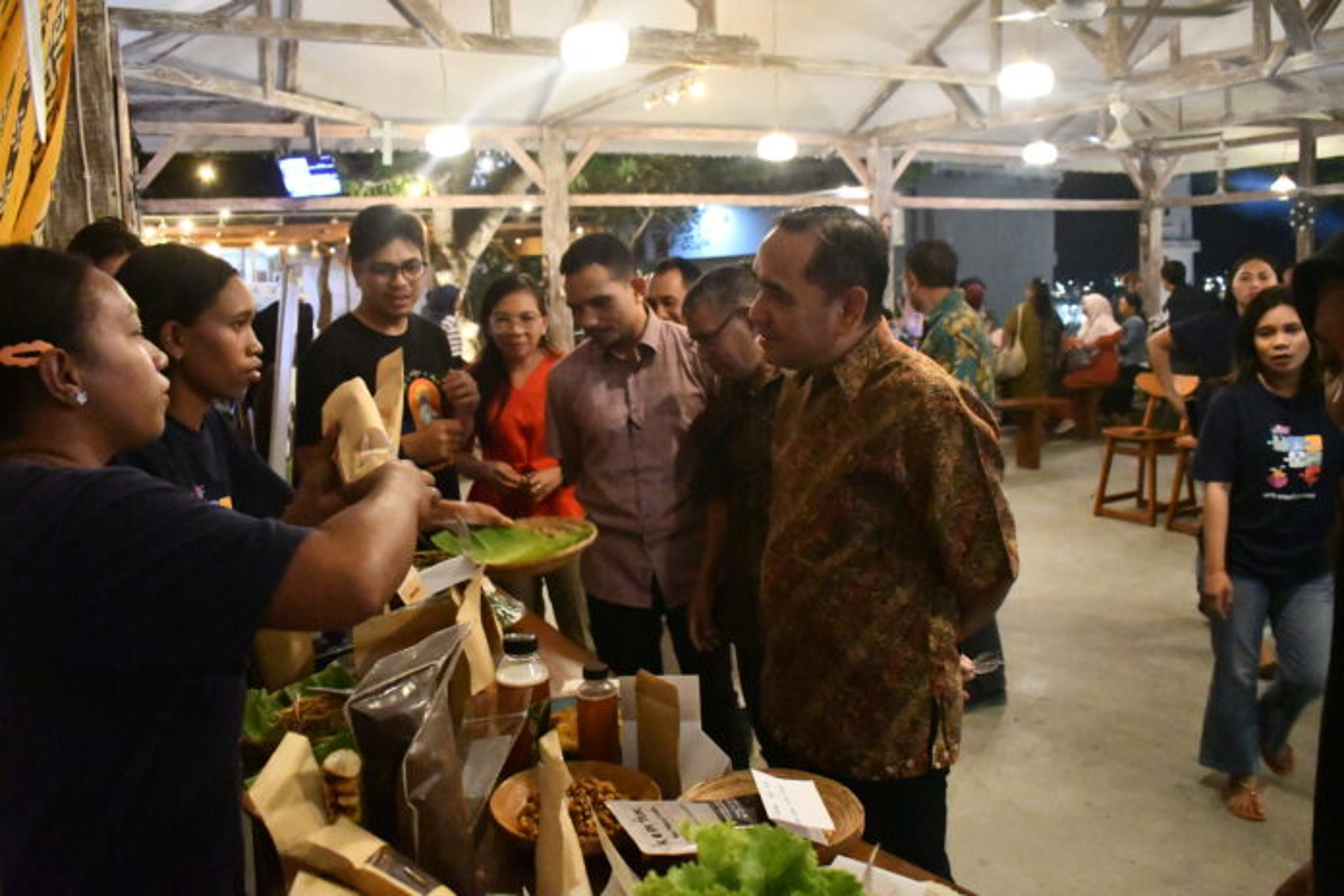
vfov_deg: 47.9
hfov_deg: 67.4
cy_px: 448
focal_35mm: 27
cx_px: 672
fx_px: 1008
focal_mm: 18
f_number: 5
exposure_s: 1/100
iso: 25600
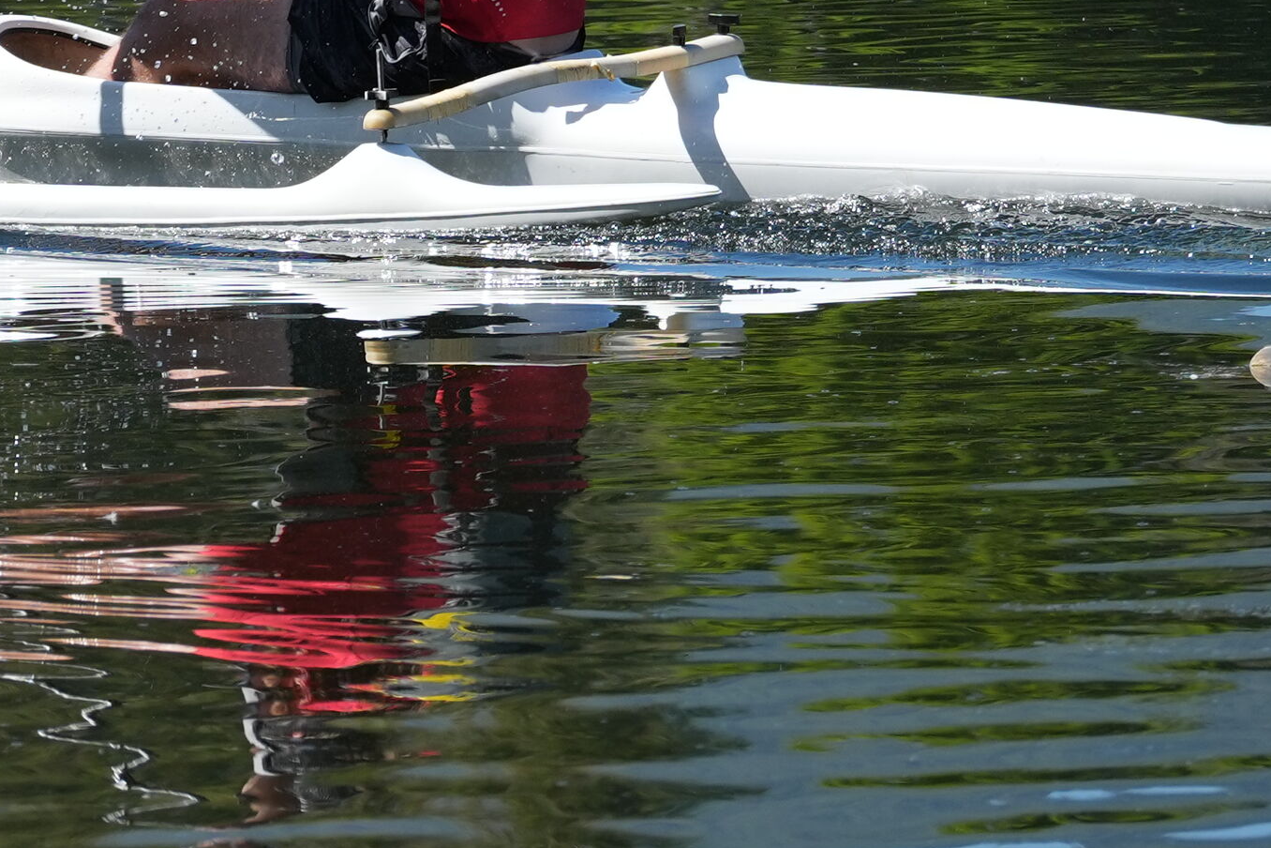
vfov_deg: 2.9
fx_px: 16875
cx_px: 82
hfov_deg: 4.3
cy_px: 49
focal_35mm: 478
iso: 200
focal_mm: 100
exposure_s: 1/1000
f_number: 4.5
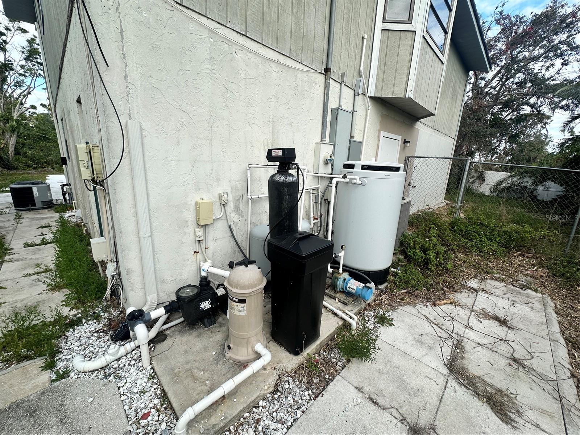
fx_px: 235
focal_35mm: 14
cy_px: 218
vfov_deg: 85.7
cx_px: 290
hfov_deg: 102.1
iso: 40
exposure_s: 1/670
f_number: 2.2
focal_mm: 2.22
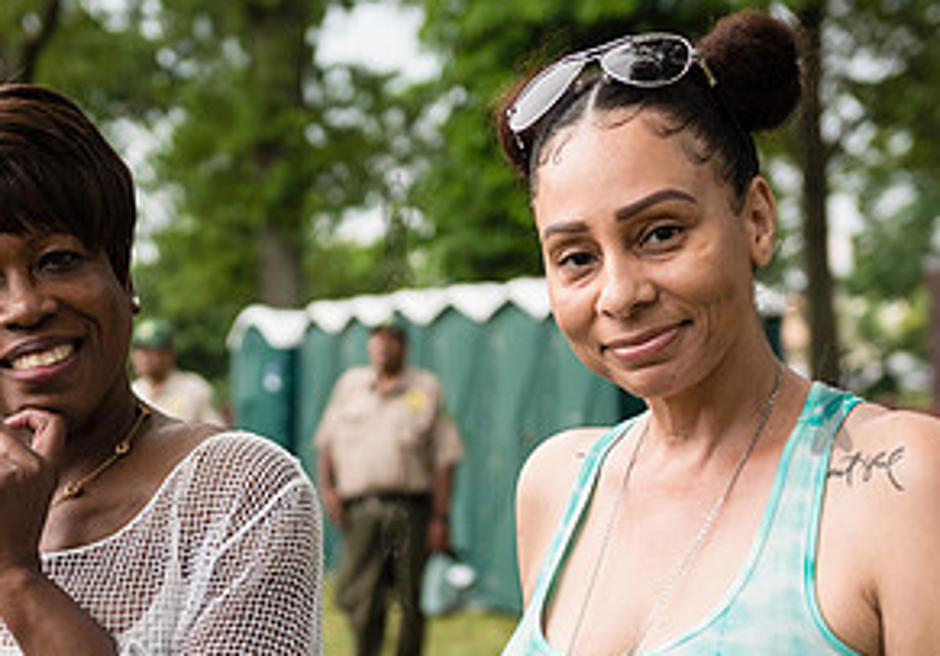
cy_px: 600
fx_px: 2781
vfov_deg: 13.3
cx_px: 288
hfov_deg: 19.1
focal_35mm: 105
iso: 500
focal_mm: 48
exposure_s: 1/320
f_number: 3.5
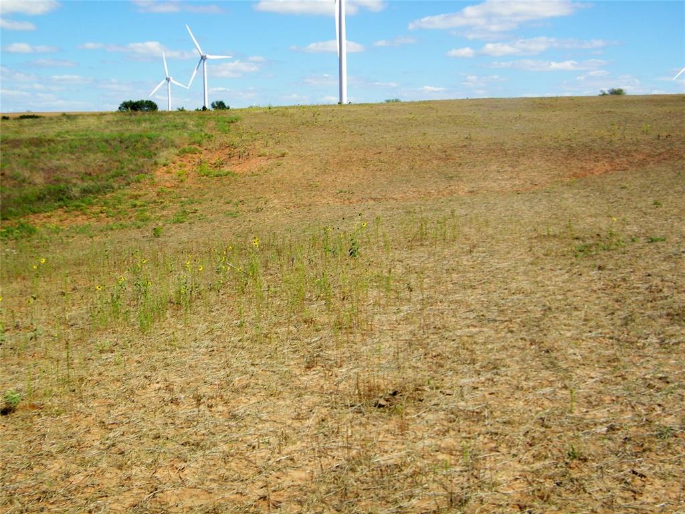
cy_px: 257
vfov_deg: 29.7
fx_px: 970
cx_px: 342
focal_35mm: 49
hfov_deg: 38.9
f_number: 8
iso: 80
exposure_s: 1/200
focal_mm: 8.8
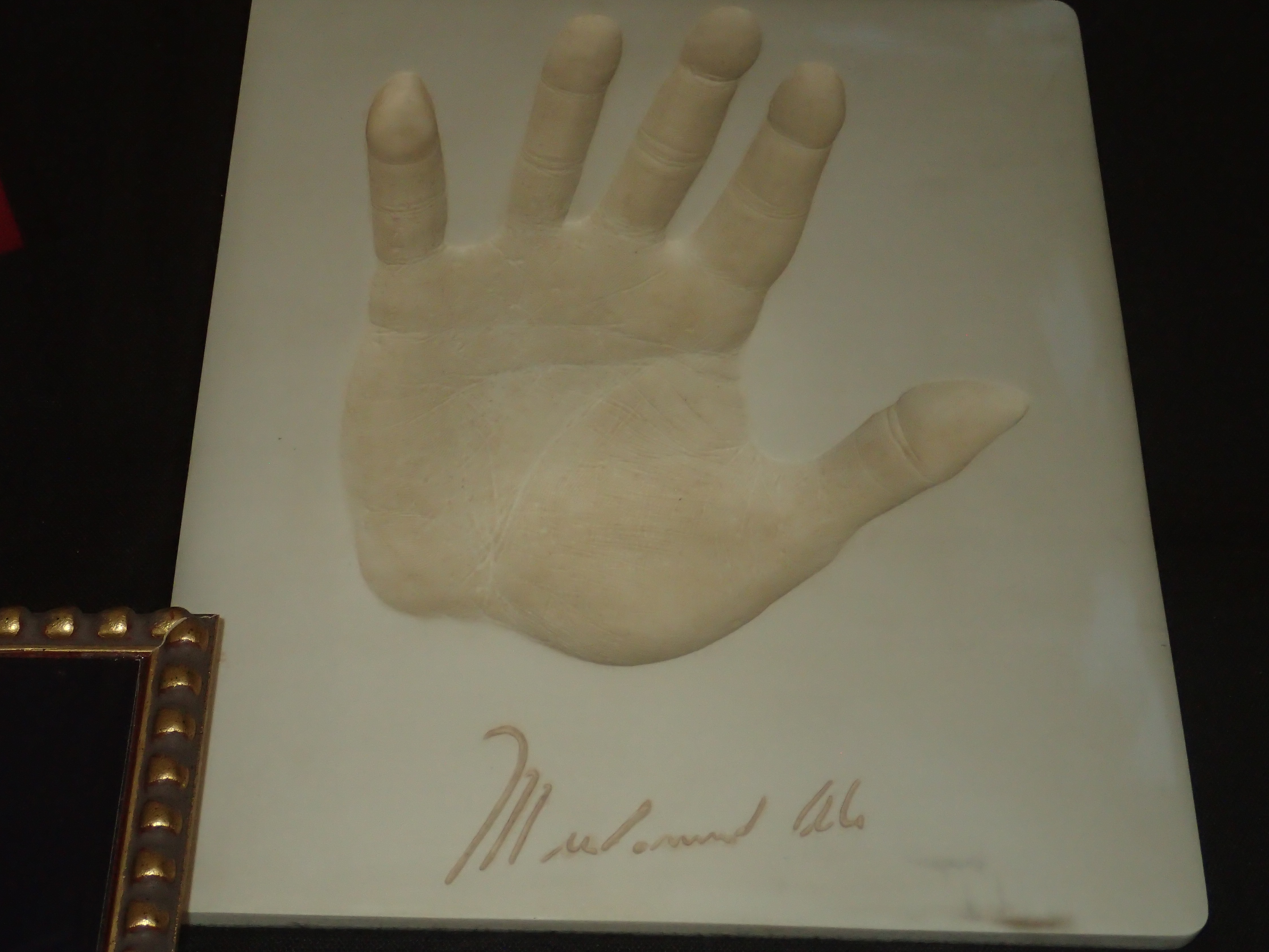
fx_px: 2309
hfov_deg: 30.7
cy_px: 486
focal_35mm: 63
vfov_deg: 23.3
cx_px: 643
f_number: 10
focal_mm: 11.01
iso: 400
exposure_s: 1/60
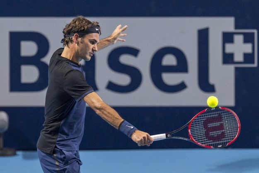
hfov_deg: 5.2
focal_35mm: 400
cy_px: 86
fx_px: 2878
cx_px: 130
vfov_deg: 3.4
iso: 4000
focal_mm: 400
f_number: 3.5
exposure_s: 1/1000
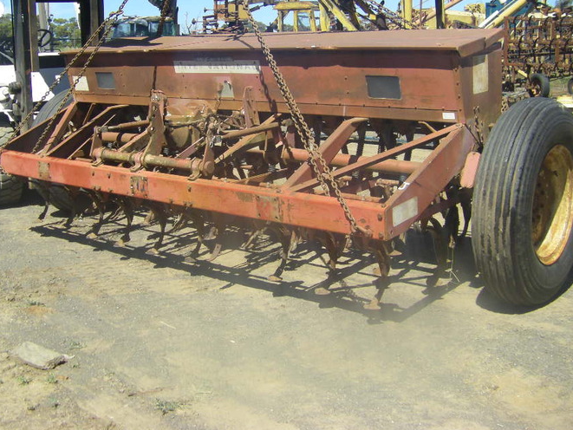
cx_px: 268
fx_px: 762
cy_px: 179
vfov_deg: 31.5
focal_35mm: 46
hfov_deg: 41.2
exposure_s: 1/125
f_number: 7
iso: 64
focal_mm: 6.3
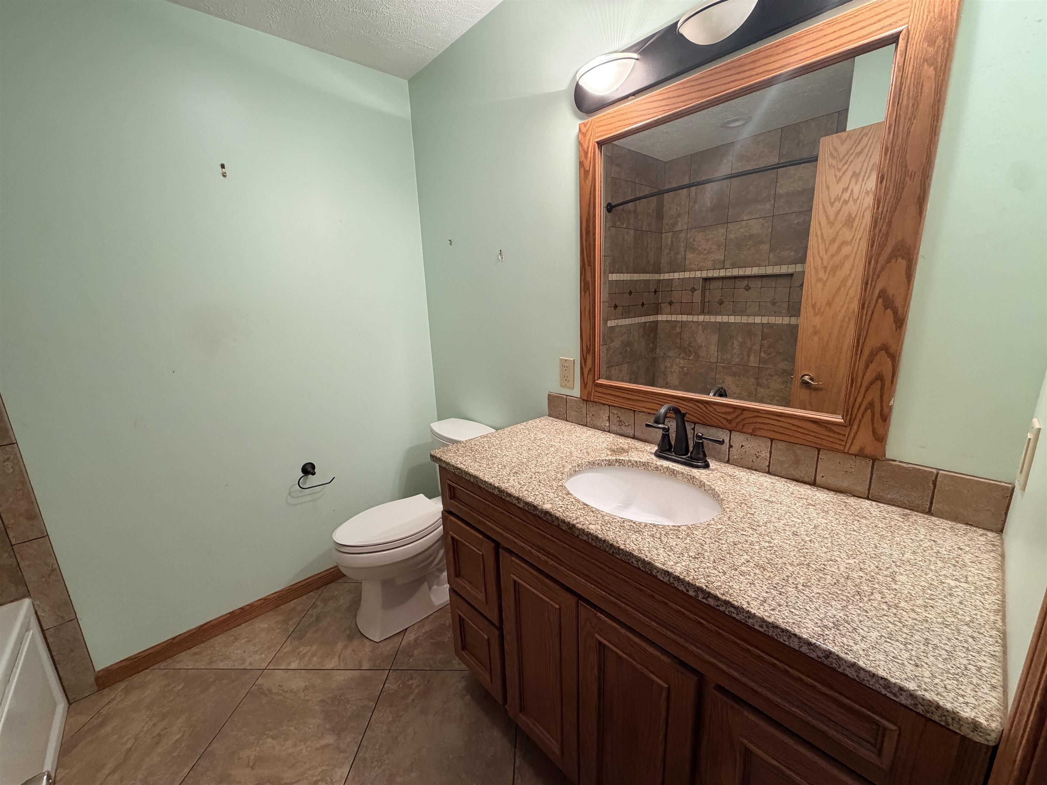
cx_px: 524
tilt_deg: -13.3
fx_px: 423
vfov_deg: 85.7
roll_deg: +1.9
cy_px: 392
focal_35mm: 14
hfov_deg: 102.1
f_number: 2.2
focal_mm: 2.22
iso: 320
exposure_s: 1/120
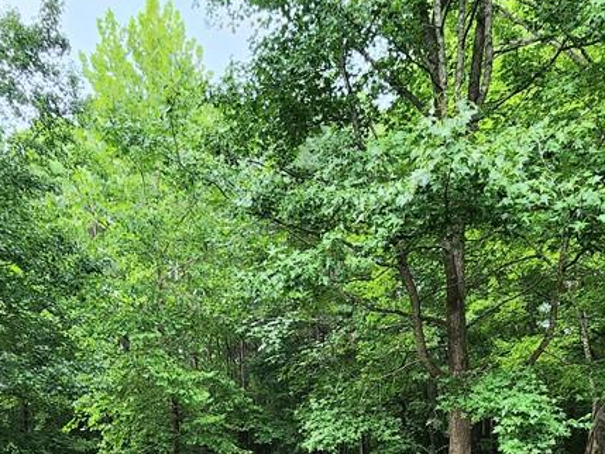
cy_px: 523
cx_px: 299
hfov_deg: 58.3
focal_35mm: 31
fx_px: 542
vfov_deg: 36.7
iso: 100
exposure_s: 1/60.2
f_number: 2.2
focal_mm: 2.2
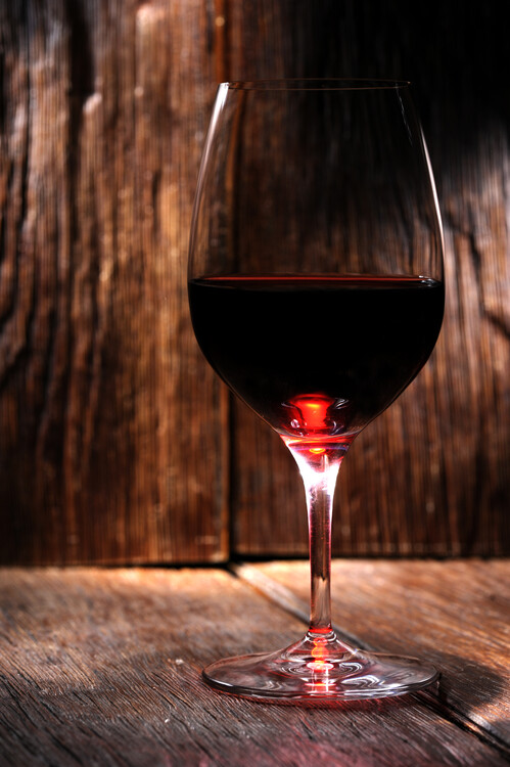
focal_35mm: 105
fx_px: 2234
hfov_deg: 13.0
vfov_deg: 19.5
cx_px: 255
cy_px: 384
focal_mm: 105
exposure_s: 1/200
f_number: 9
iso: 200
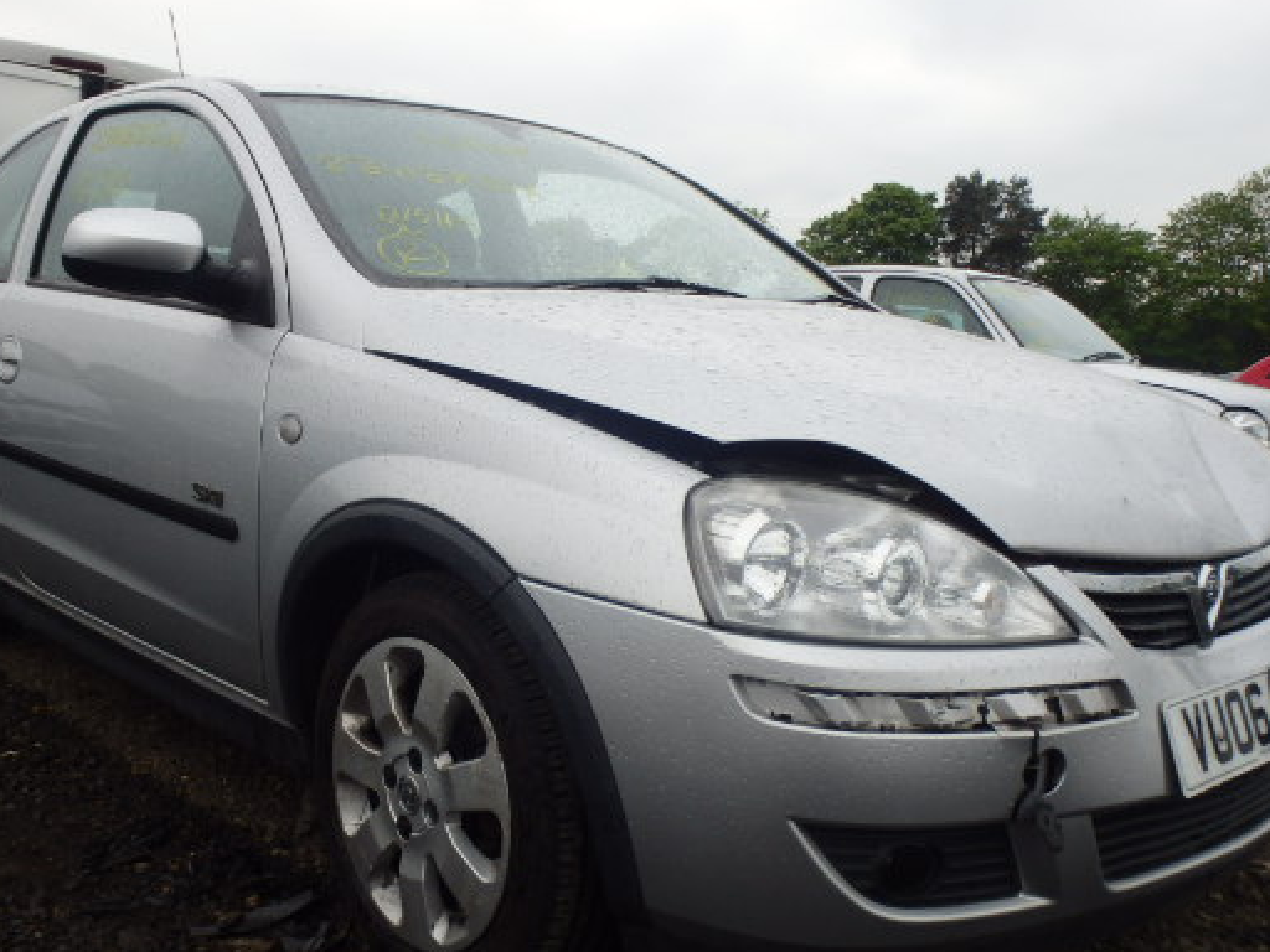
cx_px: 568
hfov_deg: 52.5
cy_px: 540
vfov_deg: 40.6
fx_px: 1284
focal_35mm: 35
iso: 125
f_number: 3.9
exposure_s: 1/200
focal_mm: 5
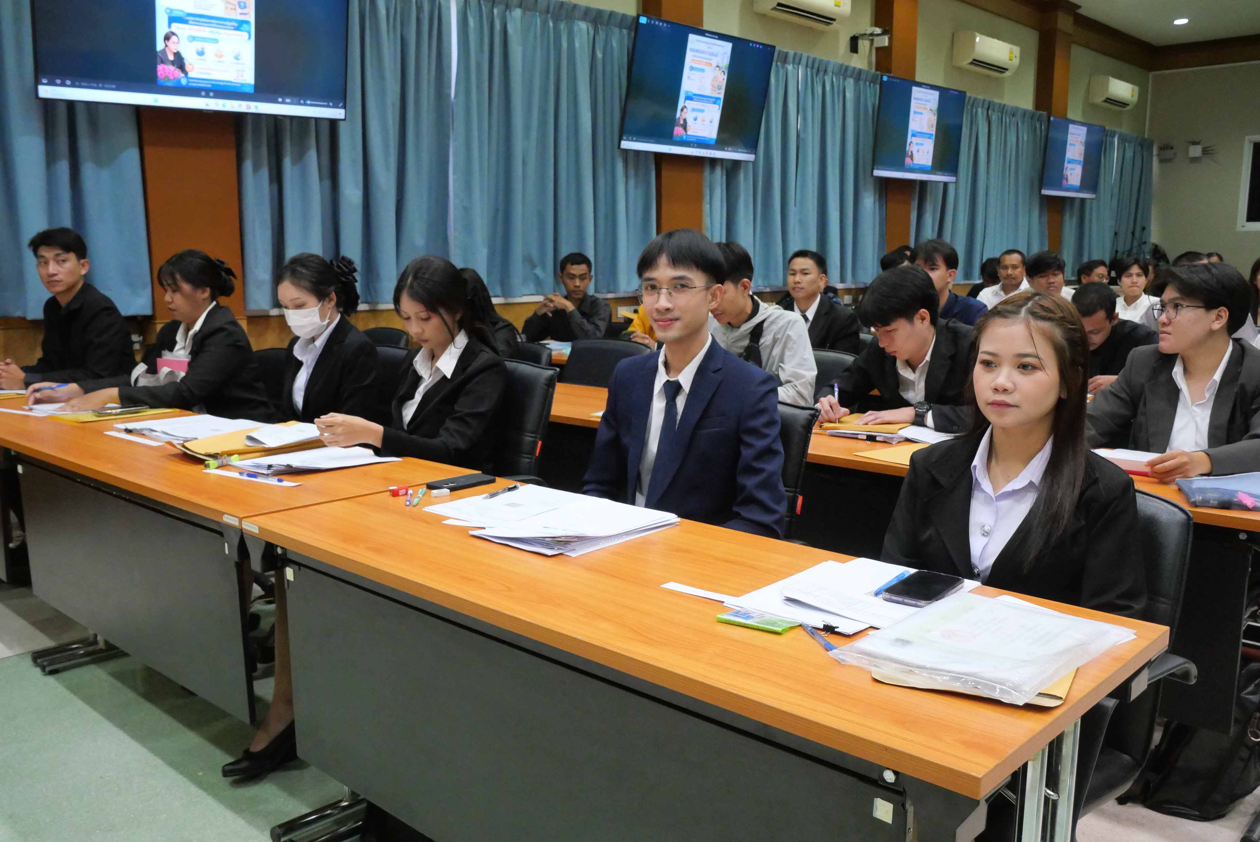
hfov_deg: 63.6
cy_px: 421
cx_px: 630
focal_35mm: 29
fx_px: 1016
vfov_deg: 45.0
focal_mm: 14
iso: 3200
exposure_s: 1/80
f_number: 5.6
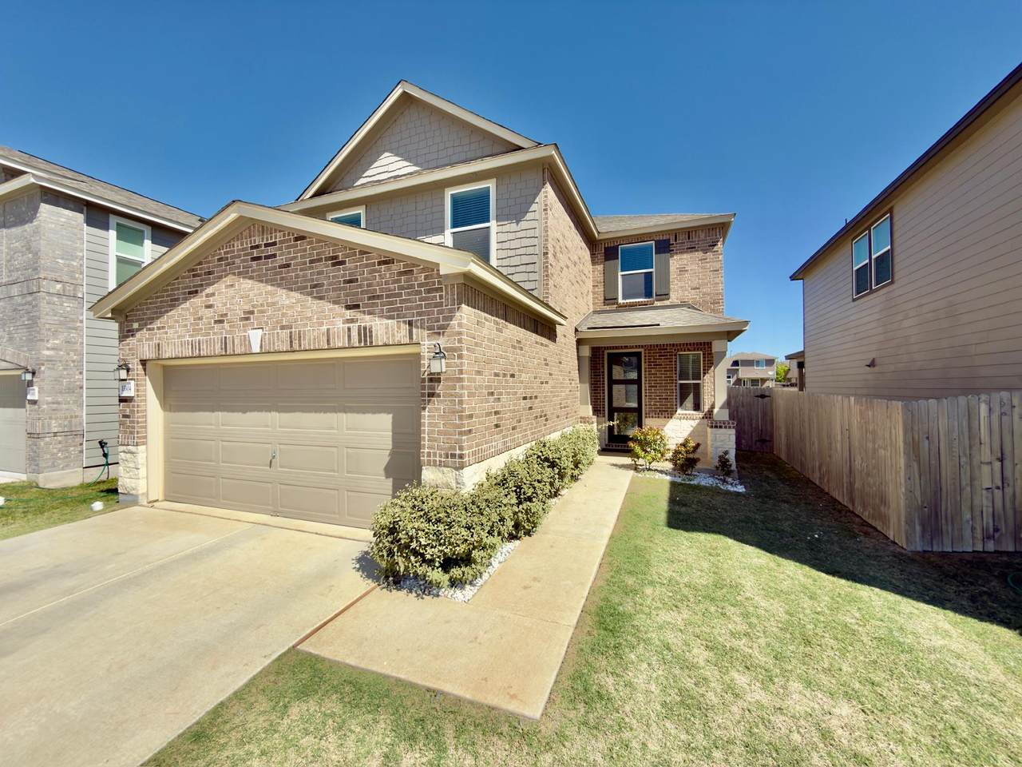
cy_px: 384
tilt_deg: +0.5
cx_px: 511
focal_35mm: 14
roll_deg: +2.1
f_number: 2.2
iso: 16
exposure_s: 1/840
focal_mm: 2.22
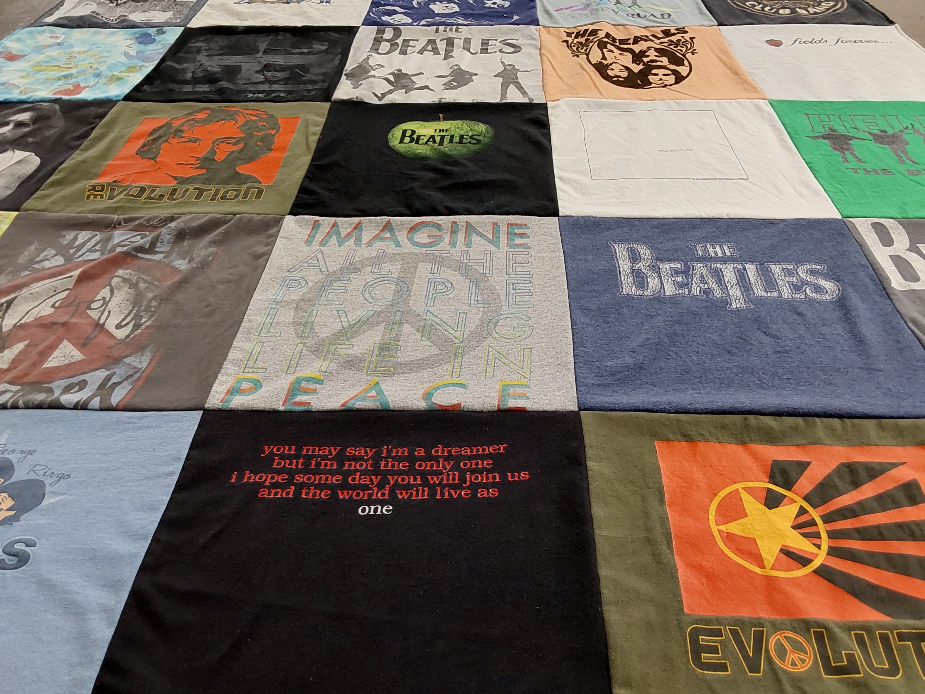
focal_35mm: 29
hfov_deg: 61.6
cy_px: 339
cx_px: 477
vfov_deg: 48.2
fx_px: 775
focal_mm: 2.91
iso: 125
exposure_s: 1/50
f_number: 1.9
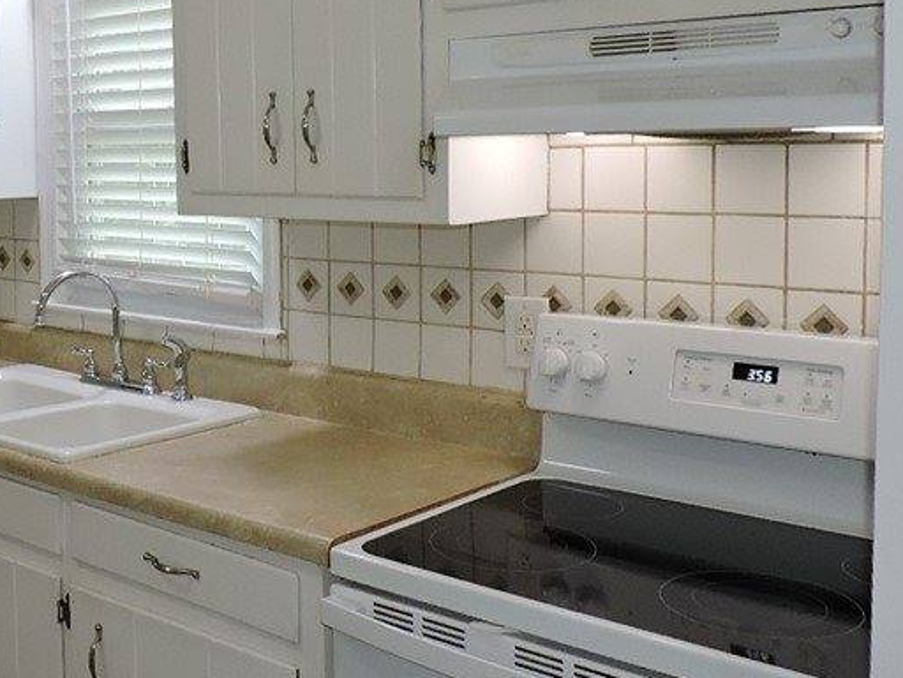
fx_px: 1252
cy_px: 228
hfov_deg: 37.1
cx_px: 90
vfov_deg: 30.1
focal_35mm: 48
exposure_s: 1/40
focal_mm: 4.3
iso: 180
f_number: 3
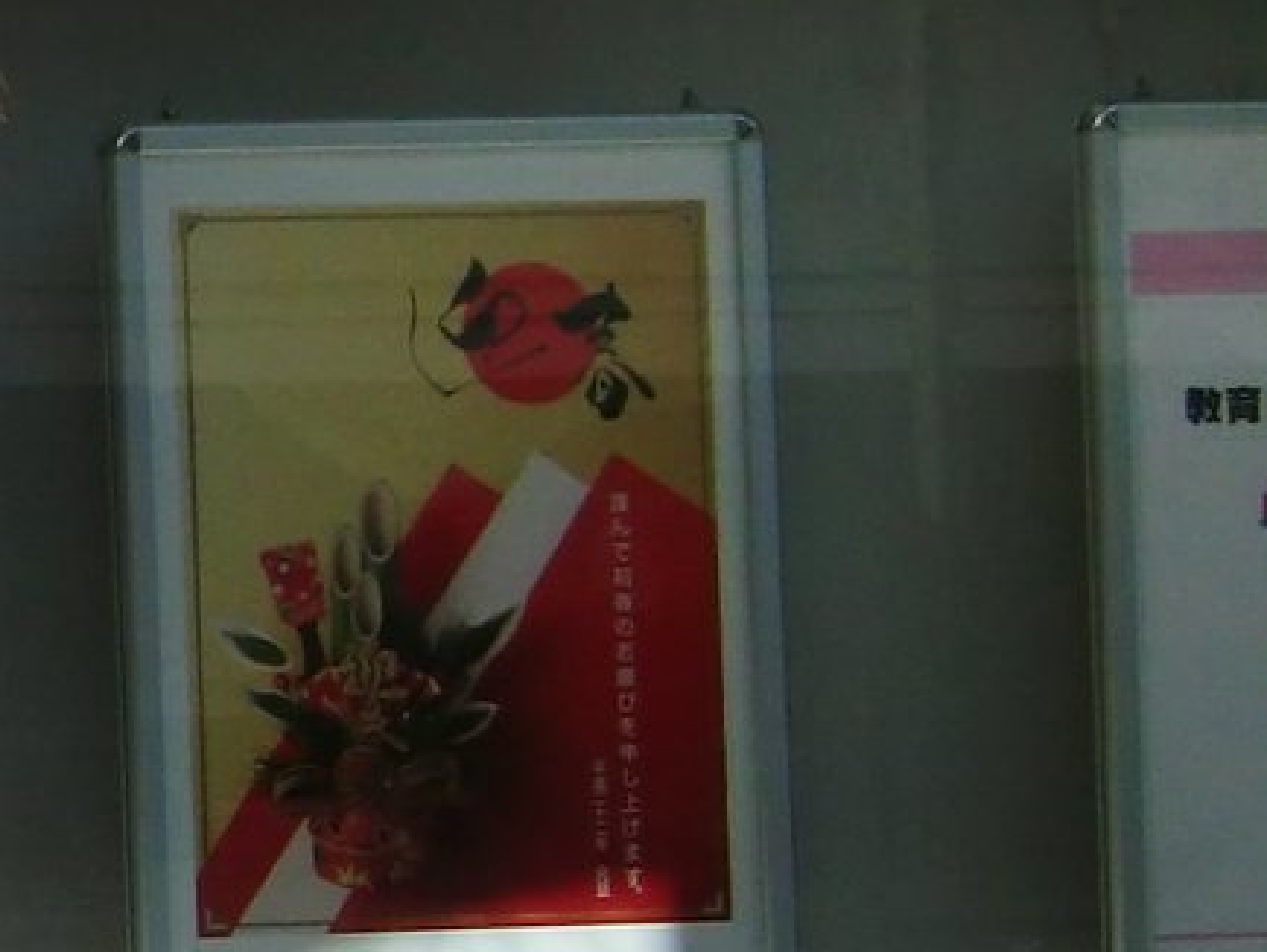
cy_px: 581
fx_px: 7947
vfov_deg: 6.9
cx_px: -1404
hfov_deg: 8.6
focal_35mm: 217
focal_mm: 8.2
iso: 64
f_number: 8.8
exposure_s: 1/160
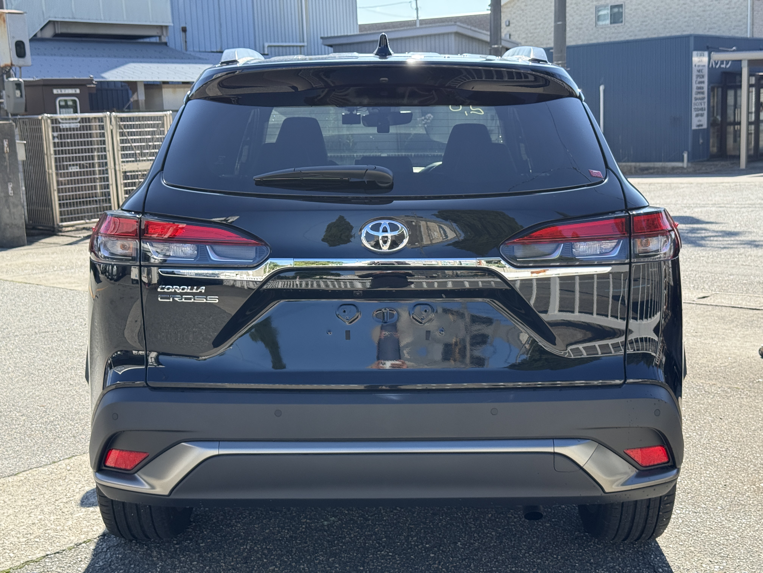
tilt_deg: -8.6
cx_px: 382
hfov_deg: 39.7
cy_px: 286
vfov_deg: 30.3
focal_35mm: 48
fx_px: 1058
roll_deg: +2.1
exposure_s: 1/1222
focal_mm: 6.76
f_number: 1.78
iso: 80
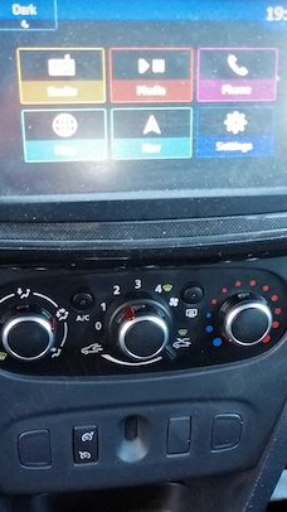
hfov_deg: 20.7
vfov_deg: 35.0
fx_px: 786
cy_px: 406
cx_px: 175
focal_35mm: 58
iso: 320
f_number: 1.8
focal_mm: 3.95
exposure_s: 1/33.3
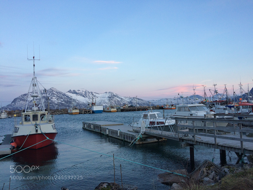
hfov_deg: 61.7
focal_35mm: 29
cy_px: 95
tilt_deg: +2.8
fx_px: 212
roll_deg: +3.4
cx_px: 126
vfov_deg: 48.2
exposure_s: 1/100
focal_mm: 4.15
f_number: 2.2
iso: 64
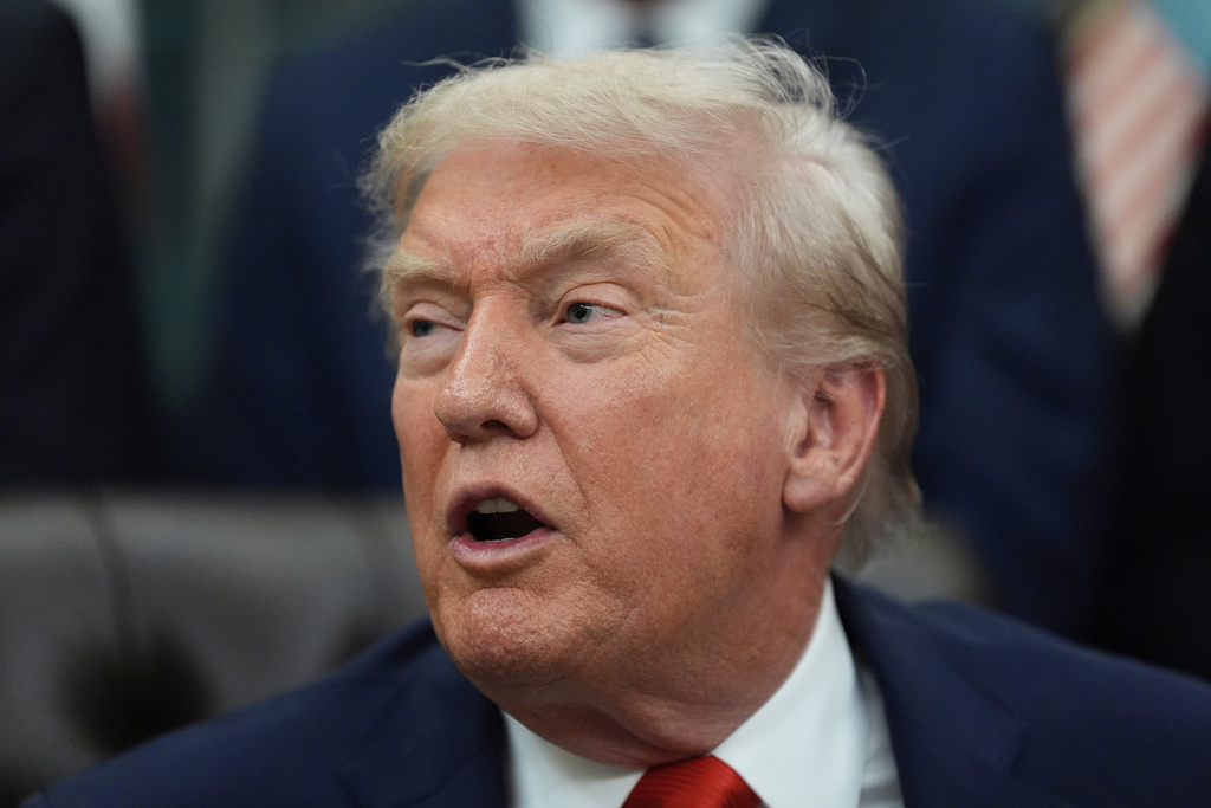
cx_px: 606
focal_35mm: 200
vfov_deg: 6.9
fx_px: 6728
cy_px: 404
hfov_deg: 10.3
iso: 5000
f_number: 2.8
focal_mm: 200
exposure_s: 1/400
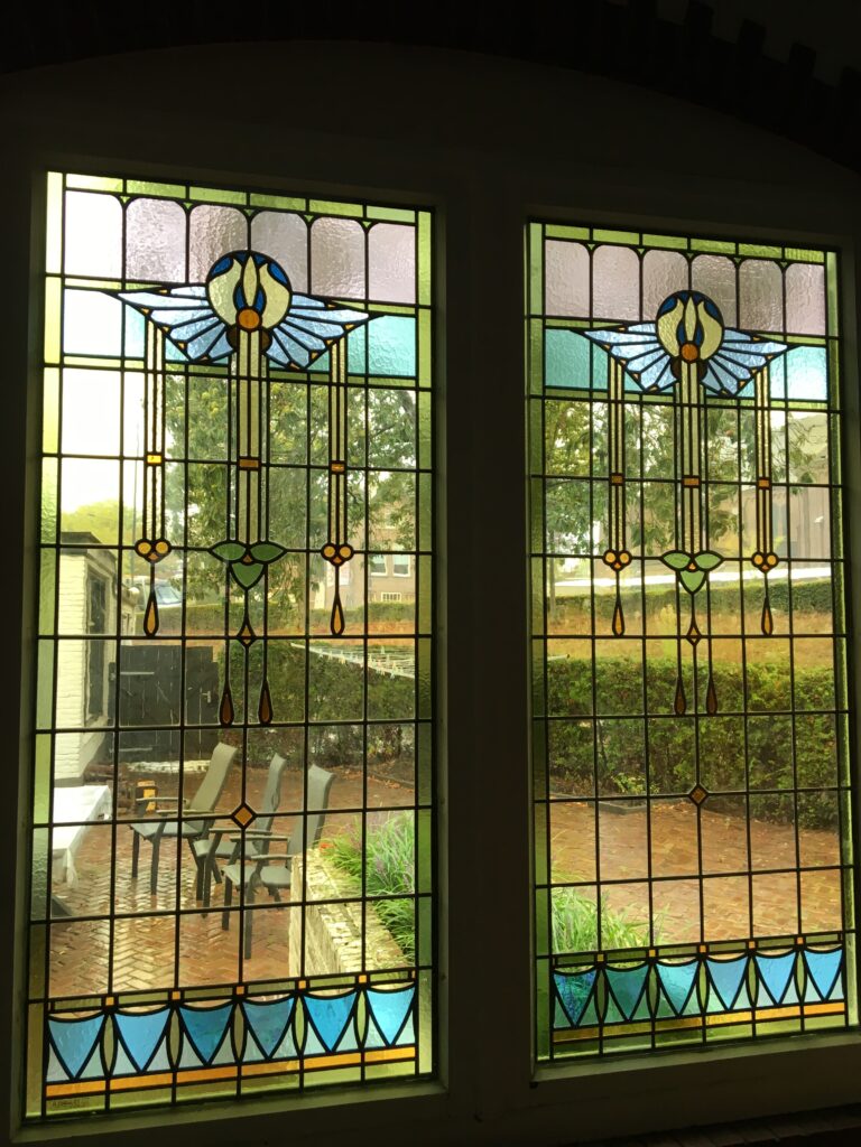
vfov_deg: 61.7
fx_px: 962
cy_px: 574
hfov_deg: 48.2
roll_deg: -0.1
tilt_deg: +5.5
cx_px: 430
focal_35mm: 29
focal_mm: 4.15
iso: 25
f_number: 2.2
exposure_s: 1/33
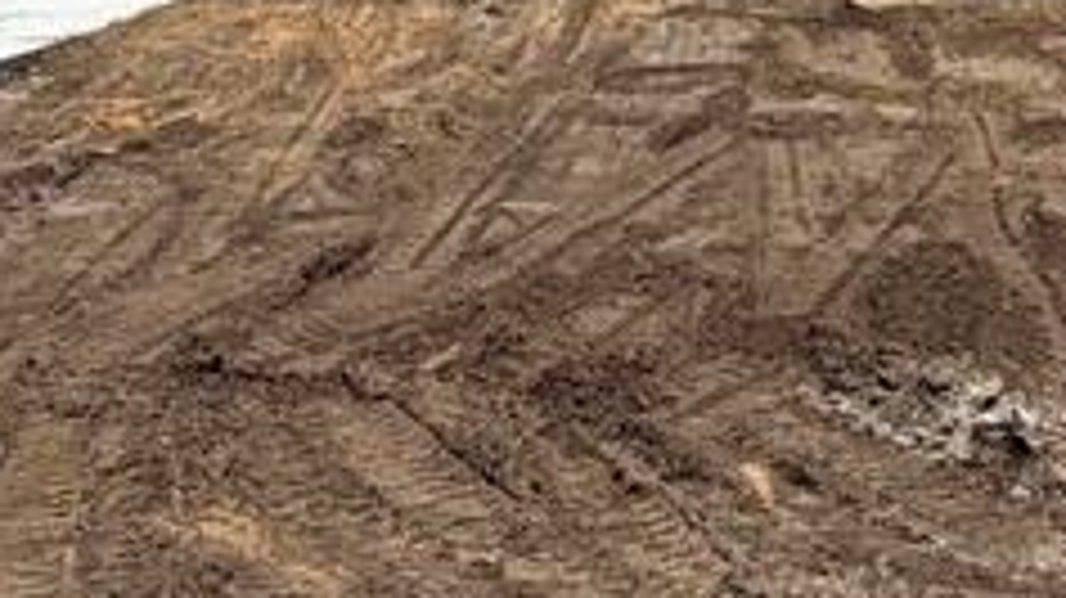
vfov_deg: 18.2
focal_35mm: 66
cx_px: 774
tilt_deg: -8.2
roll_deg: -0.5
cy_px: 202
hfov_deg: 31.4
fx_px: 1865
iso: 20
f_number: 2.2
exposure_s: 1/1613
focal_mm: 2.22
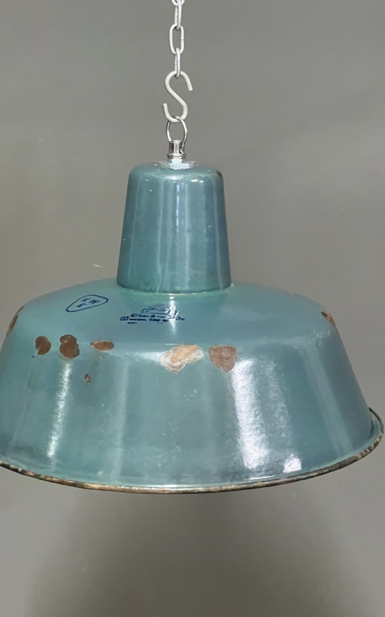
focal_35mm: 82
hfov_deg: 15.9
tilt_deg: -10.7
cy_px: 309
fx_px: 1377
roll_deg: +0.0
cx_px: 165
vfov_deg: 25.2
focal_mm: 9
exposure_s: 1/25
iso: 1000
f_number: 2.8
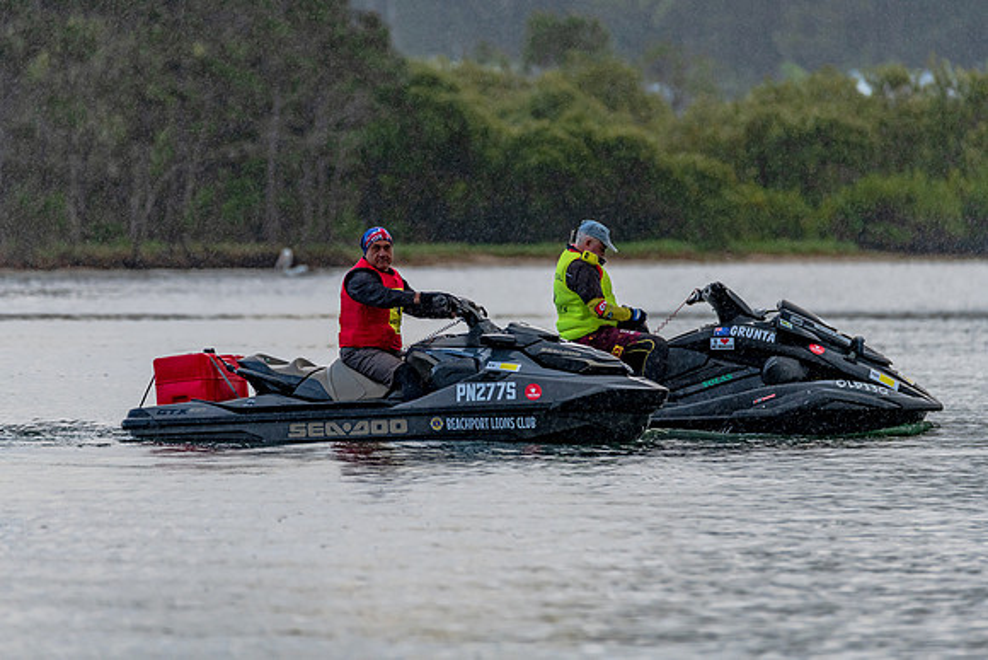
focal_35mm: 420
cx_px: 494
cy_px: 330
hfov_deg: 4.9
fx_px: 11529
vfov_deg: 3.3
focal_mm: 420
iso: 800
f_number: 6
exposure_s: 1/640
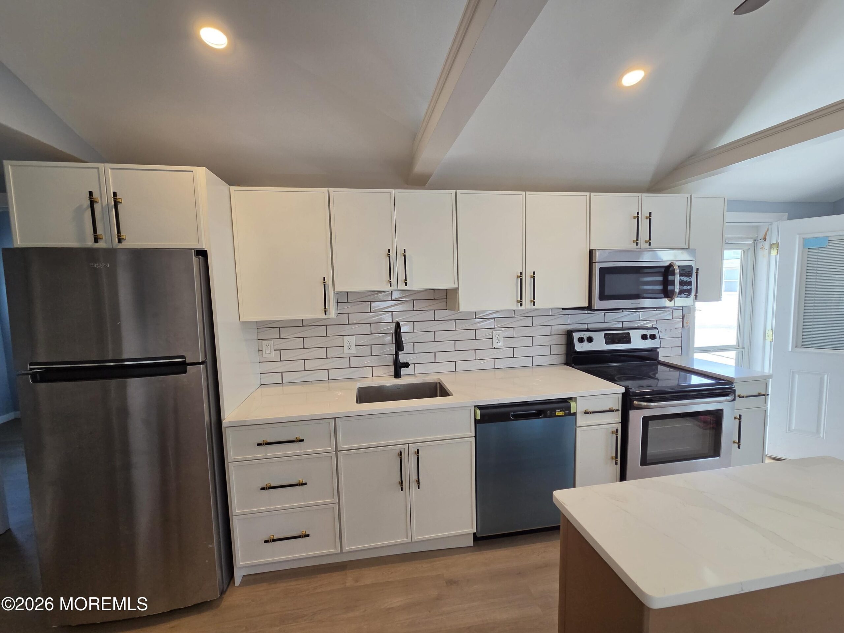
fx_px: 317
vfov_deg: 89.9
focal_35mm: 13
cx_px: 422
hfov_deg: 106.2
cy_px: 316
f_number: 2.2
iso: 160
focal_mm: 2.2
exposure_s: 1/120
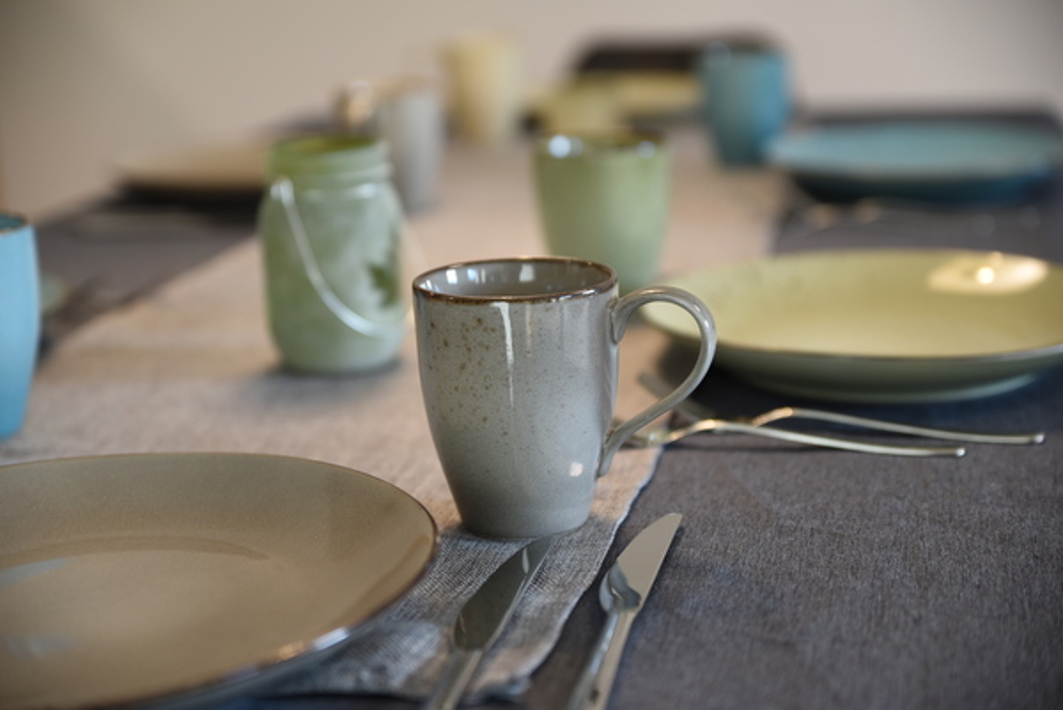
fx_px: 1950
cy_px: 355
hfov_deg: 30.5
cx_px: 532
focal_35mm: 66
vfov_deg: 20.6
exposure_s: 1/100
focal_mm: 66
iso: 640
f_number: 2.8
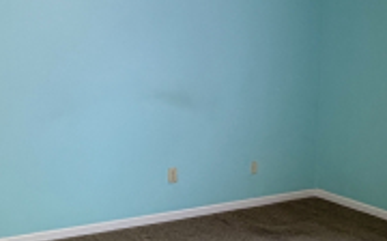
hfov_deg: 36.7
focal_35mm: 55
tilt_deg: -5.9
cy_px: 97
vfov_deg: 23.4
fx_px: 579
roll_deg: -0.7
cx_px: 147
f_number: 2.2
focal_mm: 2.22
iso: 320
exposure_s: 1/120
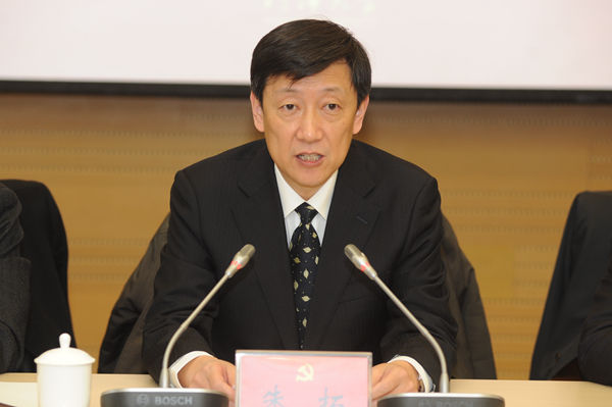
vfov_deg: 11.4
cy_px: 204
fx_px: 2038
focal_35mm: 120
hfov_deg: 17.1
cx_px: 306
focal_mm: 120
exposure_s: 1/160
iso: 1000
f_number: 4
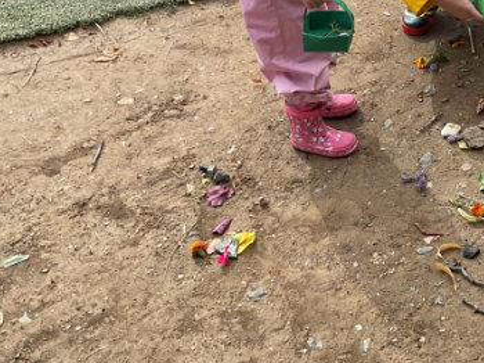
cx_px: 498
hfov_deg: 25.2
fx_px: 1020
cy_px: -42
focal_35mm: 73
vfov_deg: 19.3
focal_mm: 3
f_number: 1.8
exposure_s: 1/446
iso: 16
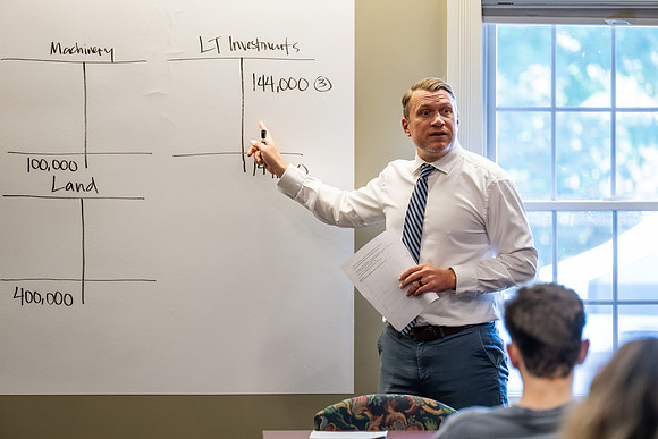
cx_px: 329
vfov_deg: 7.2
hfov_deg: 10.8
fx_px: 3473
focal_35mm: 190
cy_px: 220
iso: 1600
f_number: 3.5
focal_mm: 190
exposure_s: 1/200
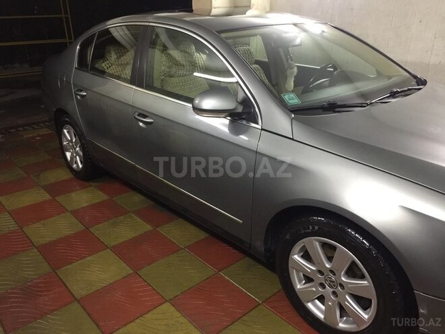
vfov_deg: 48.2
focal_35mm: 29
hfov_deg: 61.7
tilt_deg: -21.9
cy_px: 167
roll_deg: +0.3
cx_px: 222
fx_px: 373
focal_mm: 4.15
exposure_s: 1/10
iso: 100
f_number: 2.2
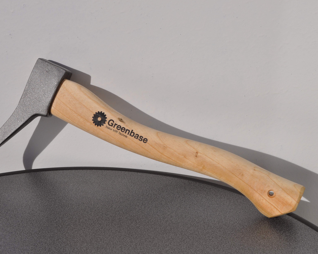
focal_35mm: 75
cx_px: 136
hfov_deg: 25.4
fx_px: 706
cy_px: 127
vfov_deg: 20.4
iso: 200
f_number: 13
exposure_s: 1/750
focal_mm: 44
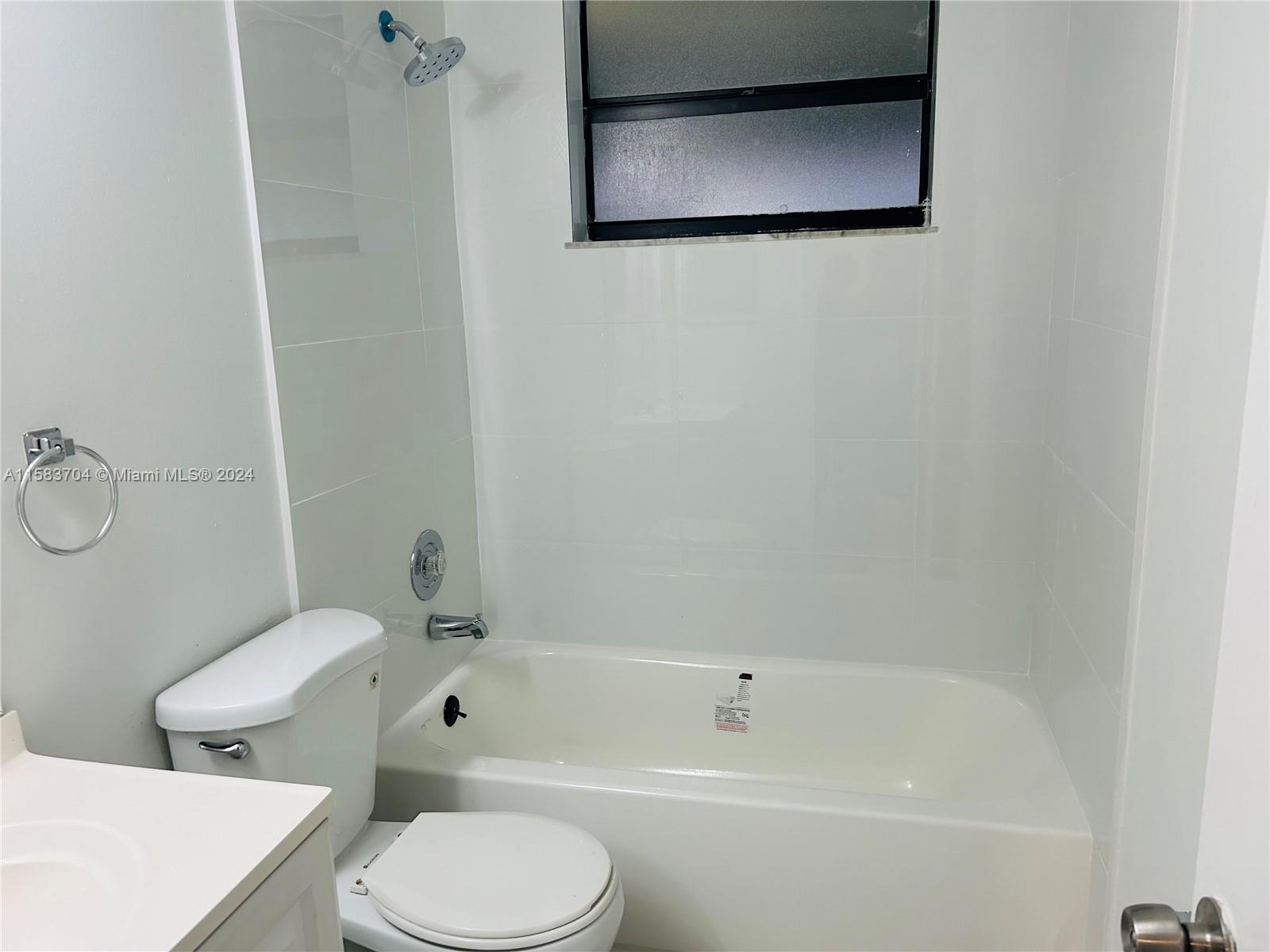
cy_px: 476
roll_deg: +1.9
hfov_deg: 67.3
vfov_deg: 53.1
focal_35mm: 26
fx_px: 954
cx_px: 635
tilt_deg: -12.4
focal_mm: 5.7
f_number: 1.5
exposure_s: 1/120
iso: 100
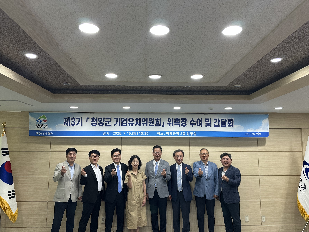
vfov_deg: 51.4
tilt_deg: +6.7
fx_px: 241
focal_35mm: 27
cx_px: 158
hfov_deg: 65.3
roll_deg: -0.5
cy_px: 117
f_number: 1.78
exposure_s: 1/60
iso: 125
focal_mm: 6.86
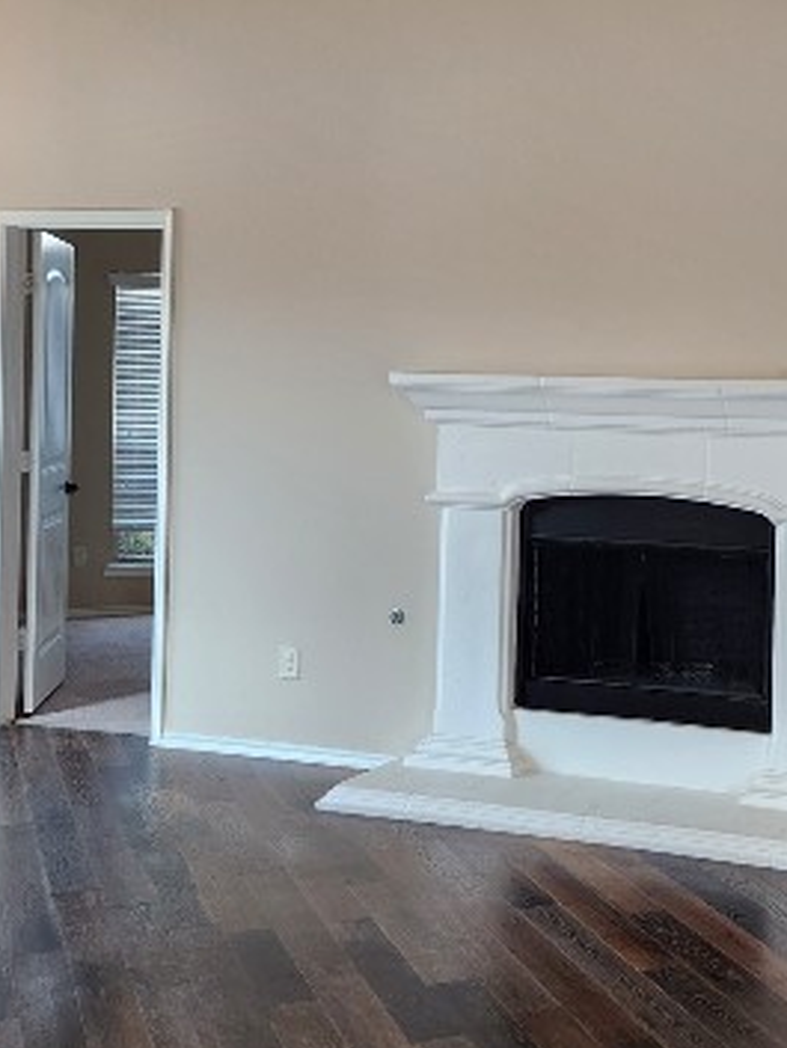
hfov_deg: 28.3
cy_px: 425
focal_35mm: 50
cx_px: 674
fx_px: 1515
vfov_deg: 38.0
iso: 200
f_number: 1.8
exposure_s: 1/120
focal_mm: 5.4
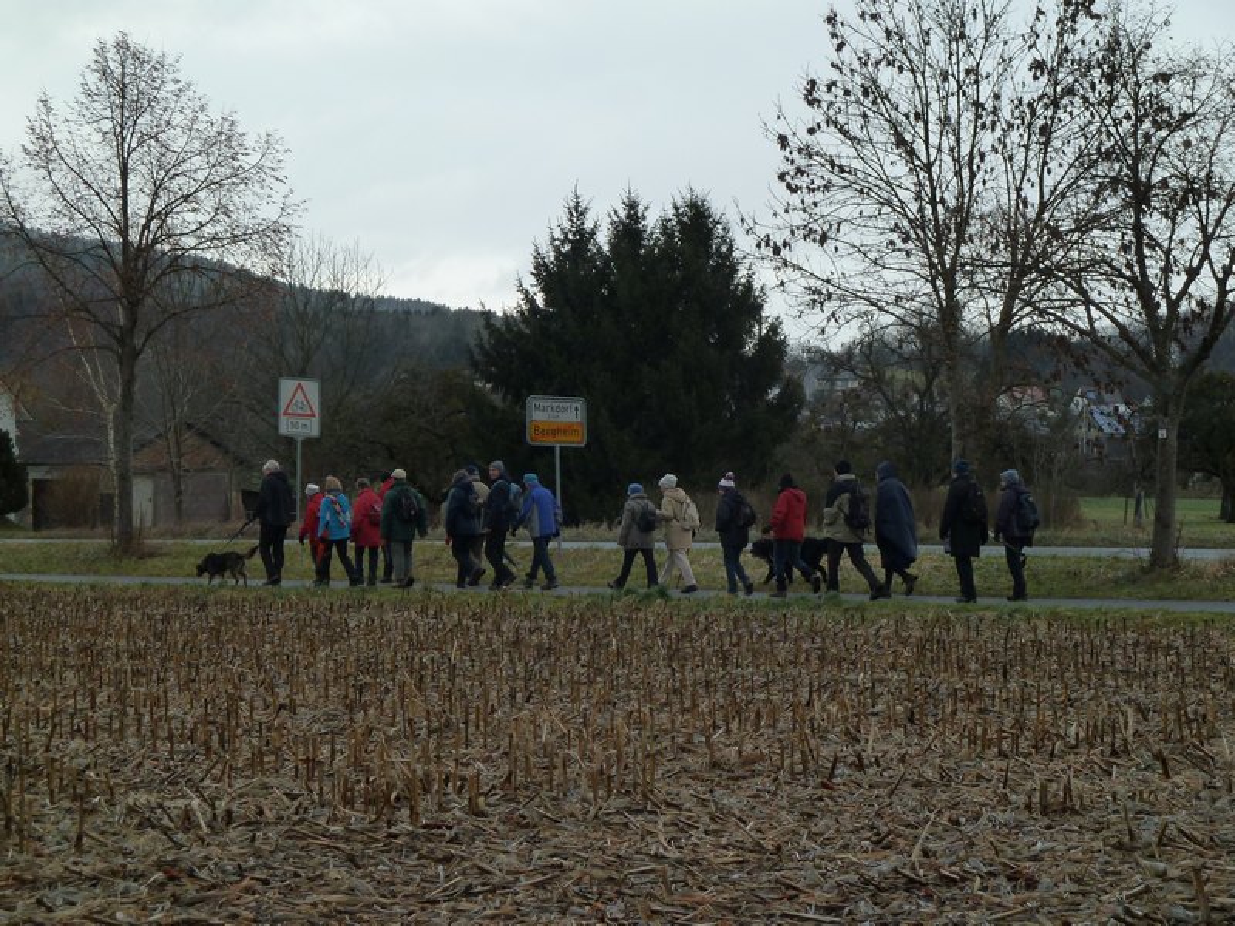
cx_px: 618
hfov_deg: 20.4
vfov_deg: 15.4
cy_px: 463
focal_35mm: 96
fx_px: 3425
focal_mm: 15.8
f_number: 4.3
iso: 125
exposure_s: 1/100
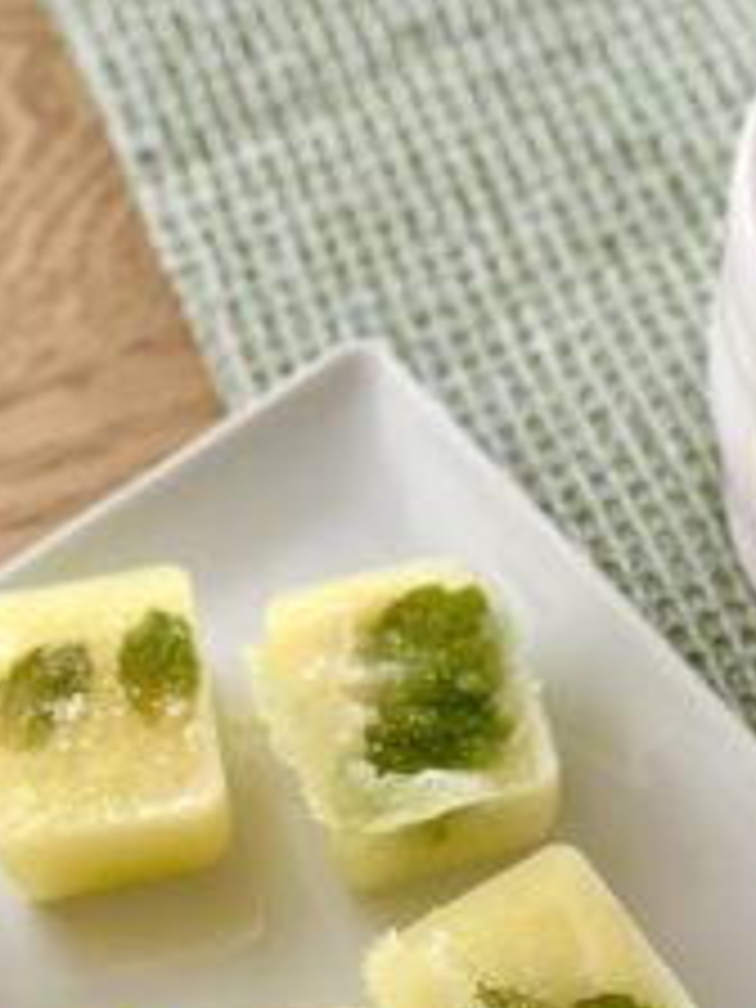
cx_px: 664
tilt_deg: -56.5
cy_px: 616
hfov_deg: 13.7
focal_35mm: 107
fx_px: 3116
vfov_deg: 18.4
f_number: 1.78
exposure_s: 1/66
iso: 125
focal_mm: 6.86
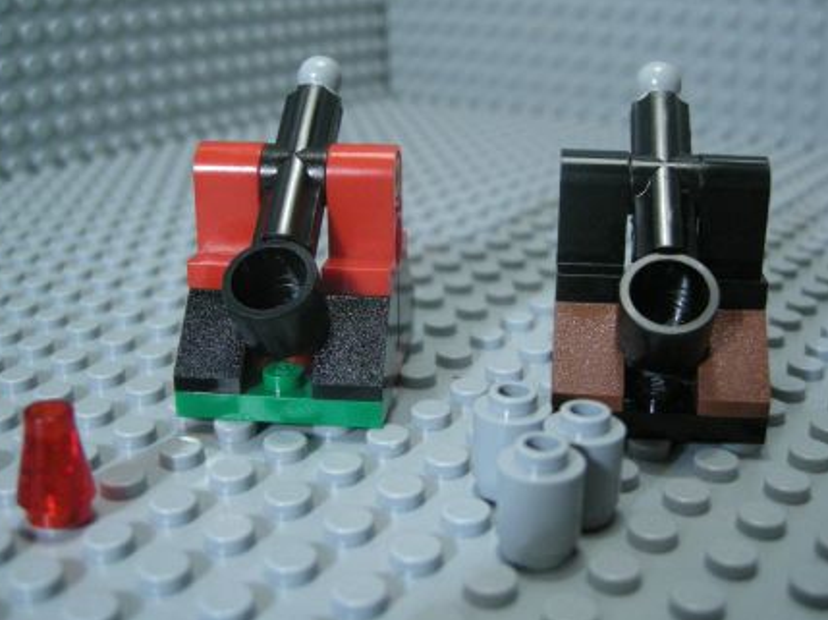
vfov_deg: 33.5
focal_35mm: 43
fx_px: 1028
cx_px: 465
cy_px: 290
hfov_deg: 43.8
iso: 400
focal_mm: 7.5
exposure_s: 1/48.7
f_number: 2.7
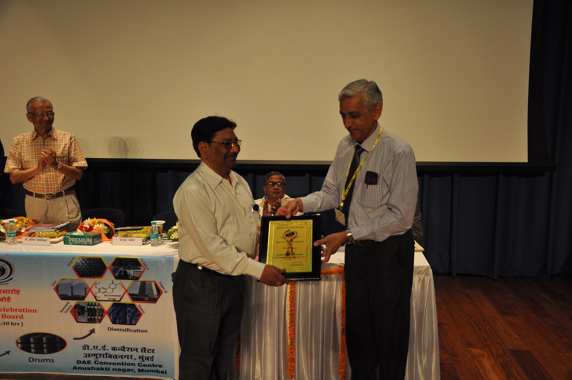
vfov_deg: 35.4
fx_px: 595
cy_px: 190
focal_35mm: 38
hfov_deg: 51.3
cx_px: 286
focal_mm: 25
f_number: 5.6
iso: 1250
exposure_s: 1/125
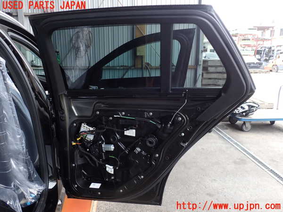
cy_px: 106
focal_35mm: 30
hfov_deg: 60.0
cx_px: 142
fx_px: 245
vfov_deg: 46.8
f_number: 3.2
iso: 100
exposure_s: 1/60
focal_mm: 5.4
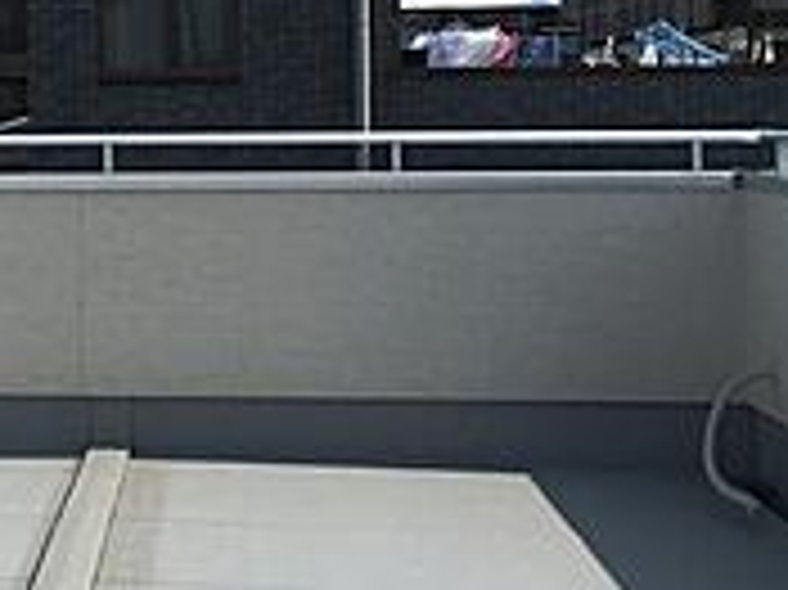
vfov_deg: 13.8
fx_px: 2411
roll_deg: +0.4
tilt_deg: +4.7
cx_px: -117
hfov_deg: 17.8
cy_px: 50
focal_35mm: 106
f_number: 2.2
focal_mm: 4.15
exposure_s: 1/3205
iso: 25
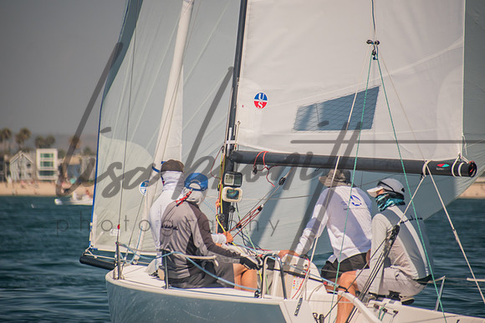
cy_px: 162
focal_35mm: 360
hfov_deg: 5.7
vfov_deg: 3.8
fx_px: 4851
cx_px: 242
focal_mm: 240
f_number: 6
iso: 400
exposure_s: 1/1000
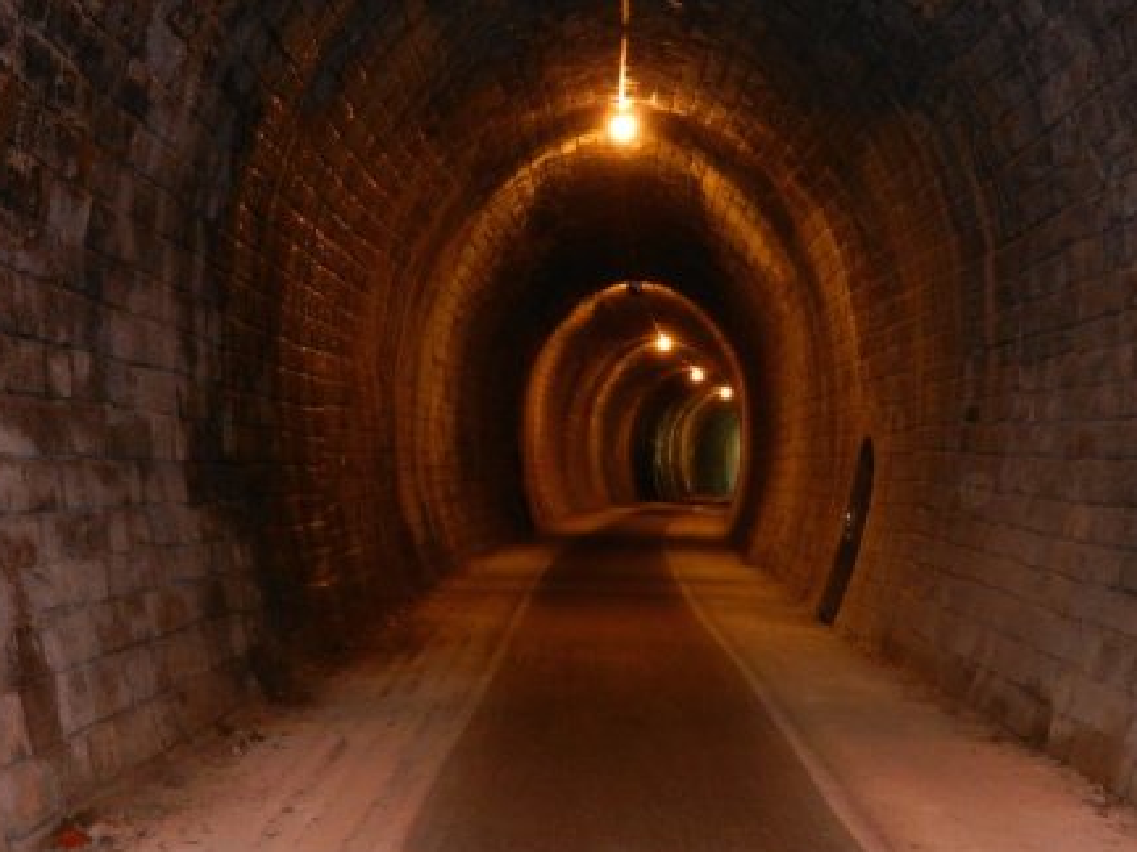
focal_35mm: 50
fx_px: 1642
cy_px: 429
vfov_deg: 29.1
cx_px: 555
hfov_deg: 38.2
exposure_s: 1/30
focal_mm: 8.2
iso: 800
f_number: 4.2
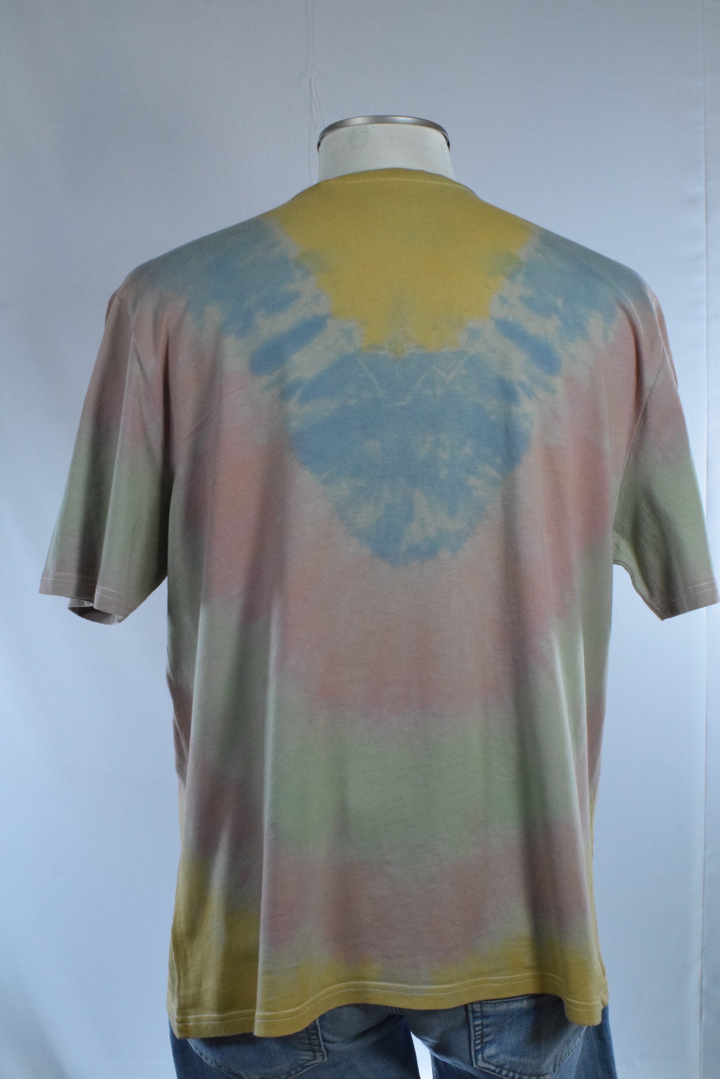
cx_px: 360
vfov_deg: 44.9
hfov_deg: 30.9
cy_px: 540
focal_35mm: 44
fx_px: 1304
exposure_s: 1/250
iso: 3200
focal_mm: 29
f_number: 14
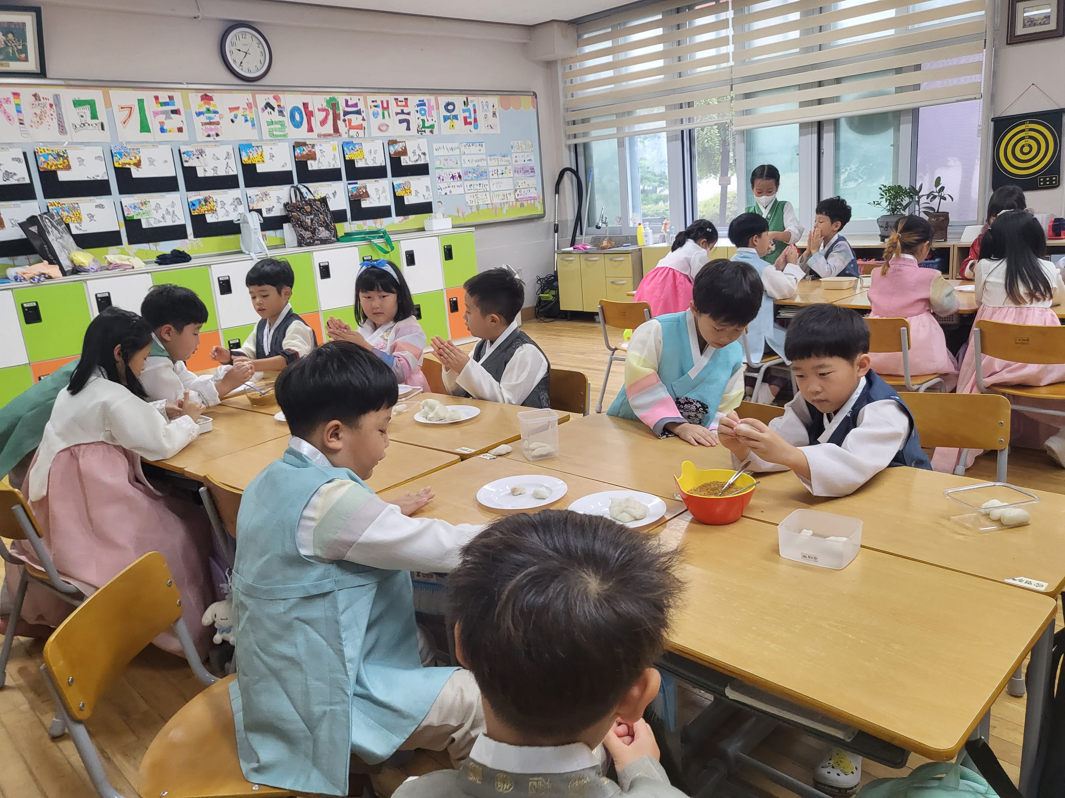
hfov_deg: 67.3
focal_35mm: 26
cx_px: 532
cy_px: 399
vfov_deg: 53.1
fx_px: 800
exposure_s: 1/120
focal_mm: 4.25
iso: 200
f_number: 1.8
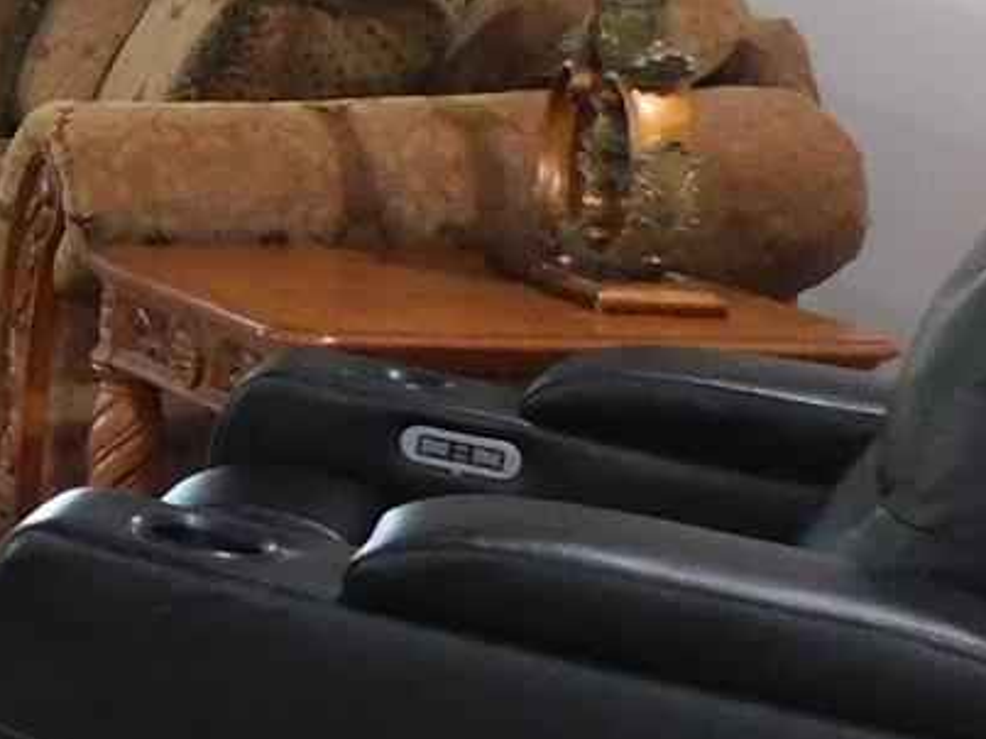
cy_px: -5
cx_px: -1277
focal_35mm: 117
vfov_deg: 12.5
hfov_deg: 13.2
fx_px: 3332
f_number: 3
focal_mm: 4
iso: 400
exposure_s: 1/13
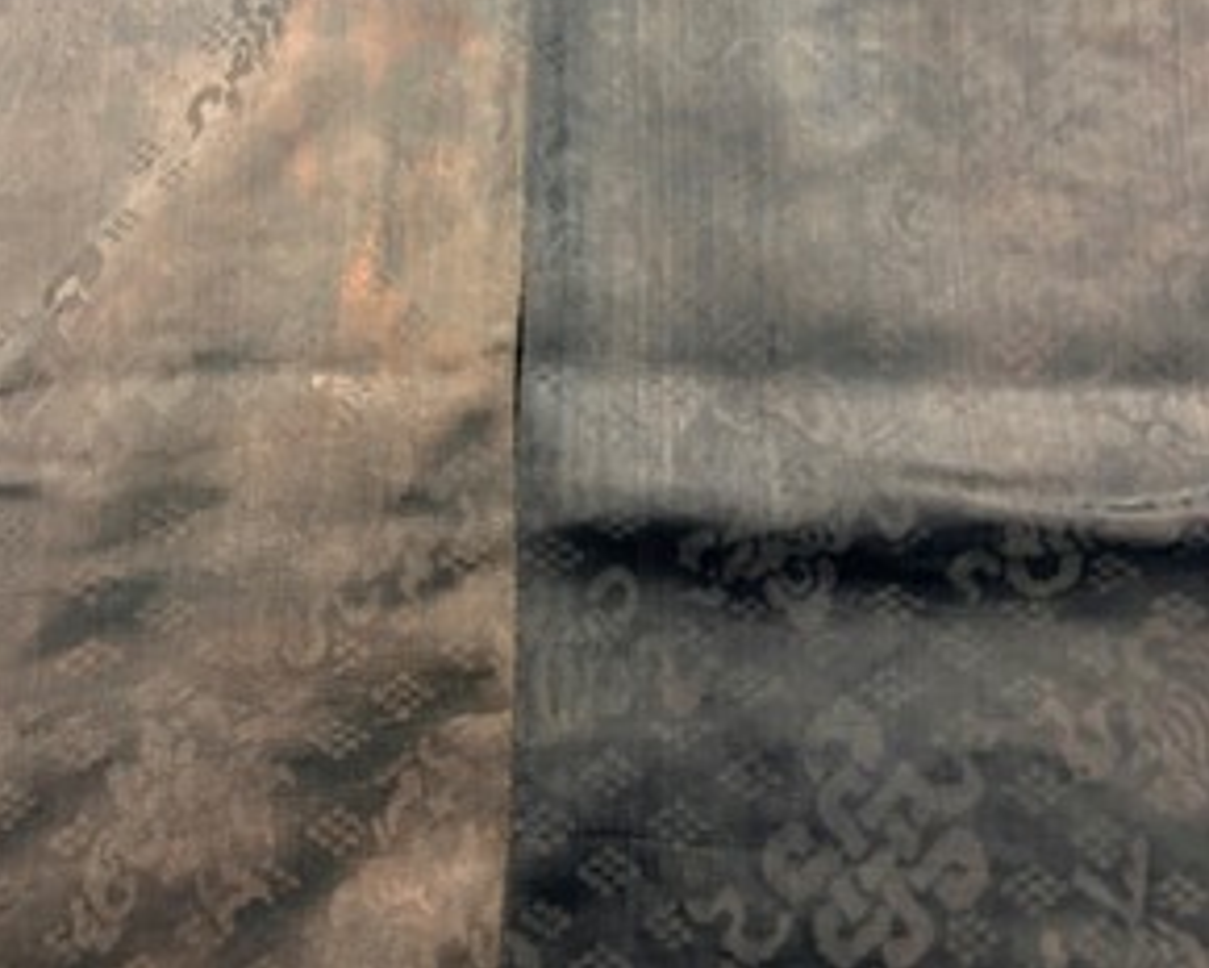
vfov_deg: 40.7
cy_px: 209
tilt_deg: -82.9
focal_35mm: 35
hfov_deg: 51.5
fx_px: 1252
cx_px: 592
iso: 320
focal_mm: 5.7
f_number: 1.5
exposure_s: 1/50
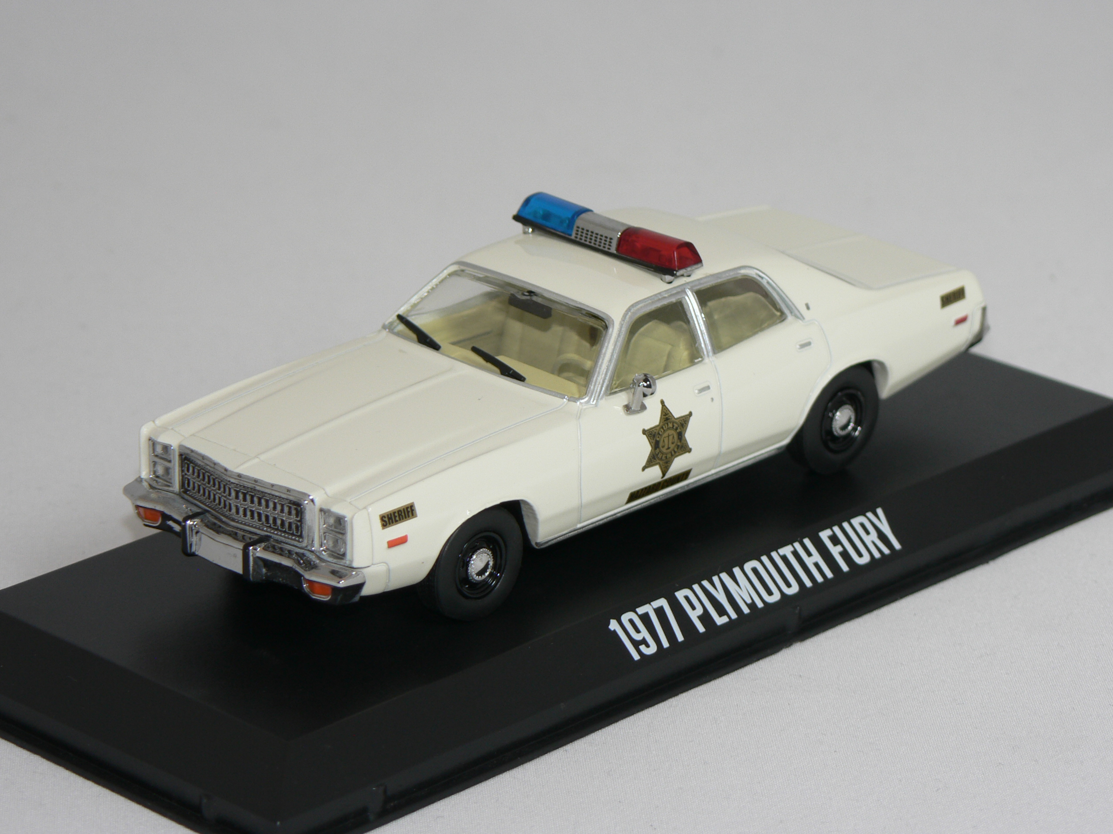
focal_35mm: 144
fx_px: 4630
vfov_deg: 10.3
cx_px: 556
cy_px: 417
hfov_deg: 13.7
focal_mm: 24.1
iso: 80
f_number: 3.3
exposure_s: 1/60
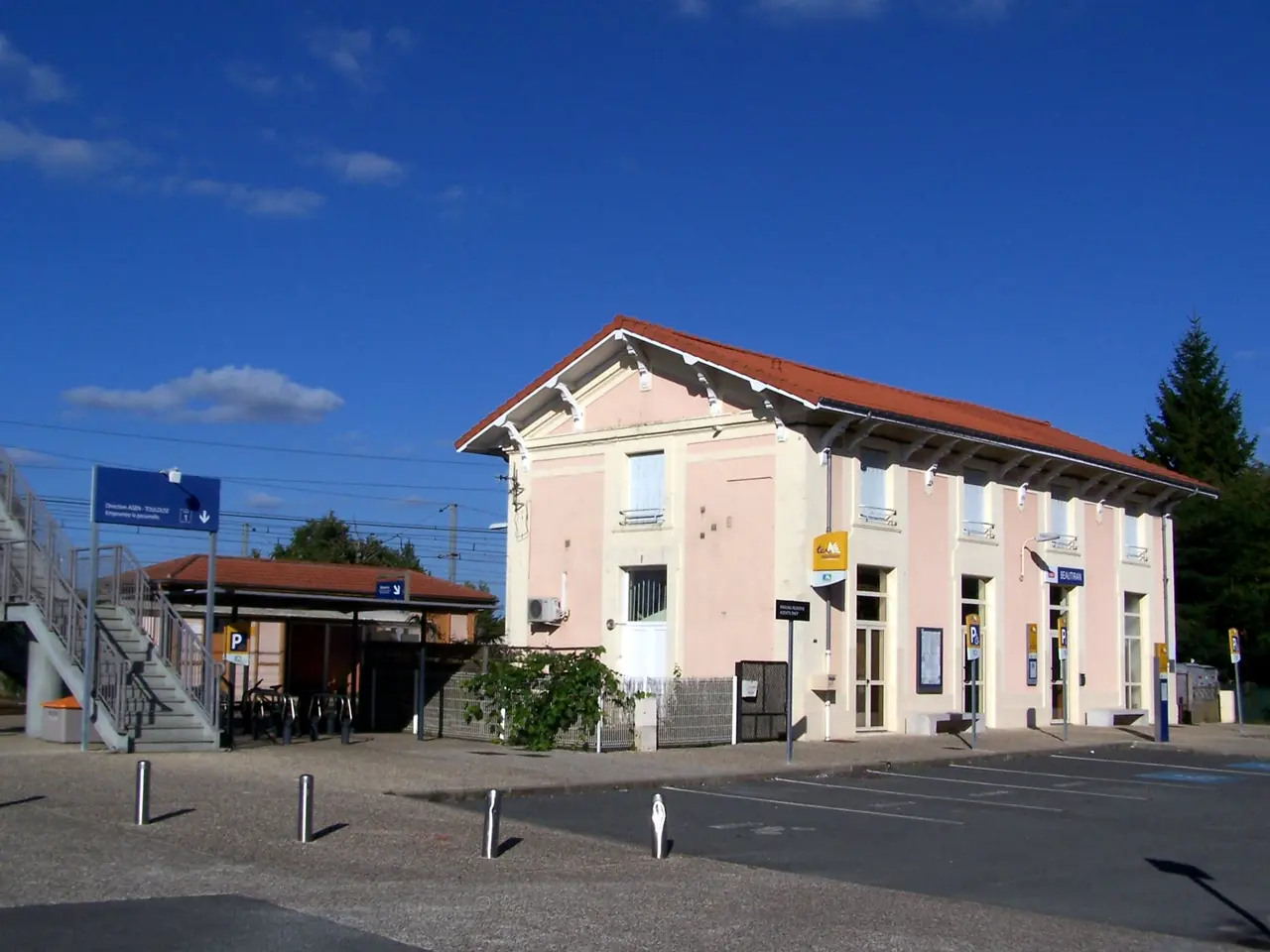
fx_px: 1394
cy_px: 476
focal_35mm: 38
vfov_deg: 37.7
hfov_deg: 49.0
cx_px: 635
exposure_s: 1/1000
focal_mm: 6.3
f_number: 5.6
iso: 80
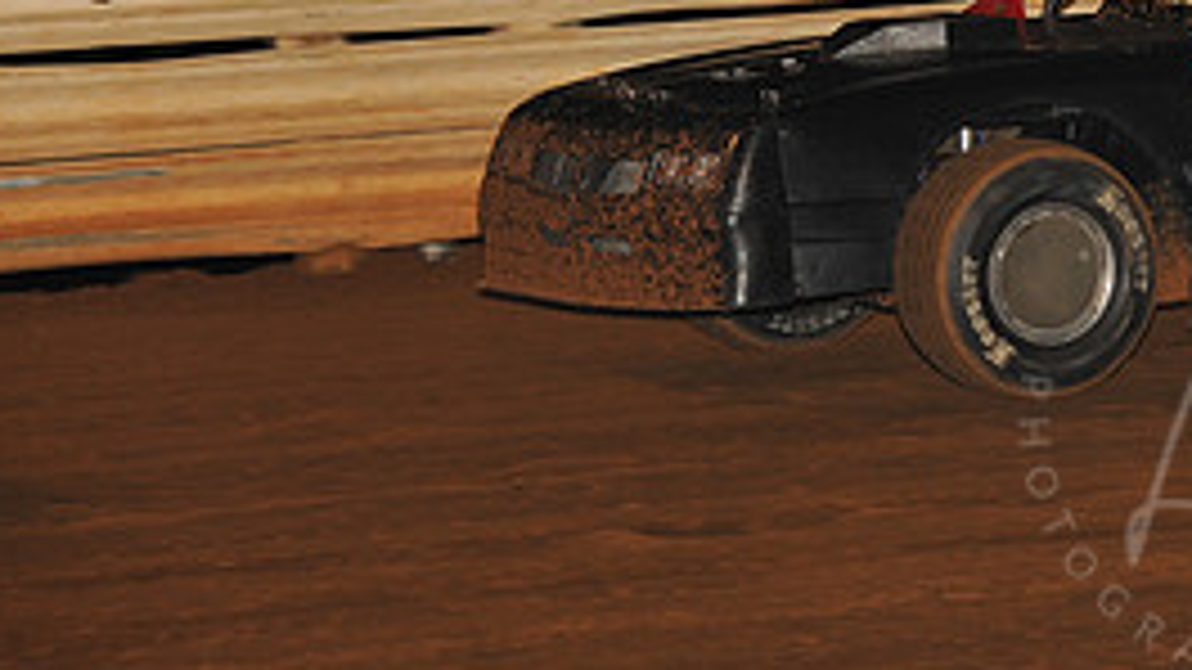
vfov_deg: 3.9
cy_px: 0
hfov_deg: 7.0
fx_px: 9766
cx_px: 1286
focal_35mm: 309
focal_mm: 135
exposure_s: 1/320
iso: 1000
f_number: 6.3
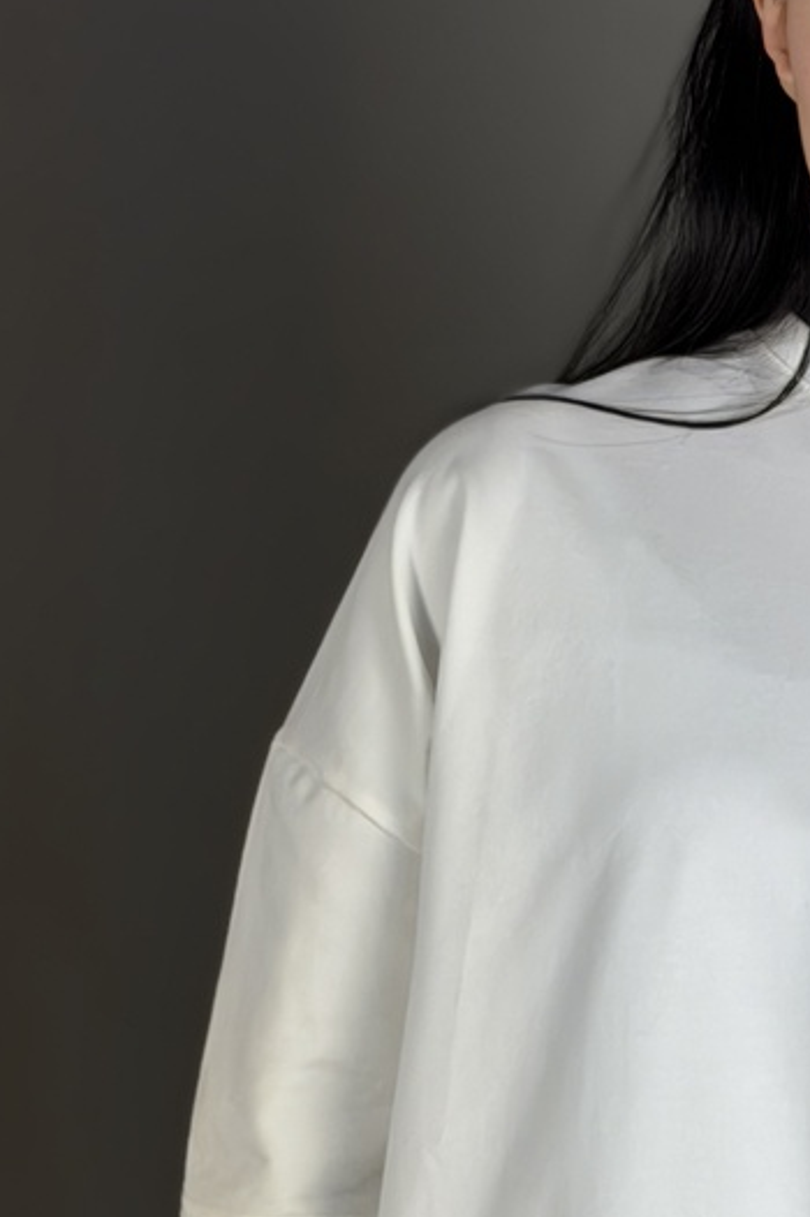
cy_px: 891
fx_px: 4494
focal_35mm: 133
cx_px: 835
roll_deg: -1.3
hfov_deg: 10.2
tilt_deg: -5.2
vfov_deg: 15.4
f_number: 1.78
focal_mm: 6.76
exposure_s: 1/254
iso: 64
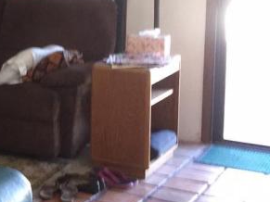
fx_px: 795
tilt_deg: -6.2
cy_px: 22
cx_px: -175
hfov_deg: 16.8
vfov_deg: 14.4
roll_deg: +0.8
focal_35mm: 102
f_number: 2.2
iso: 64
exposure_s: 1/15
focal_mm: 4.15
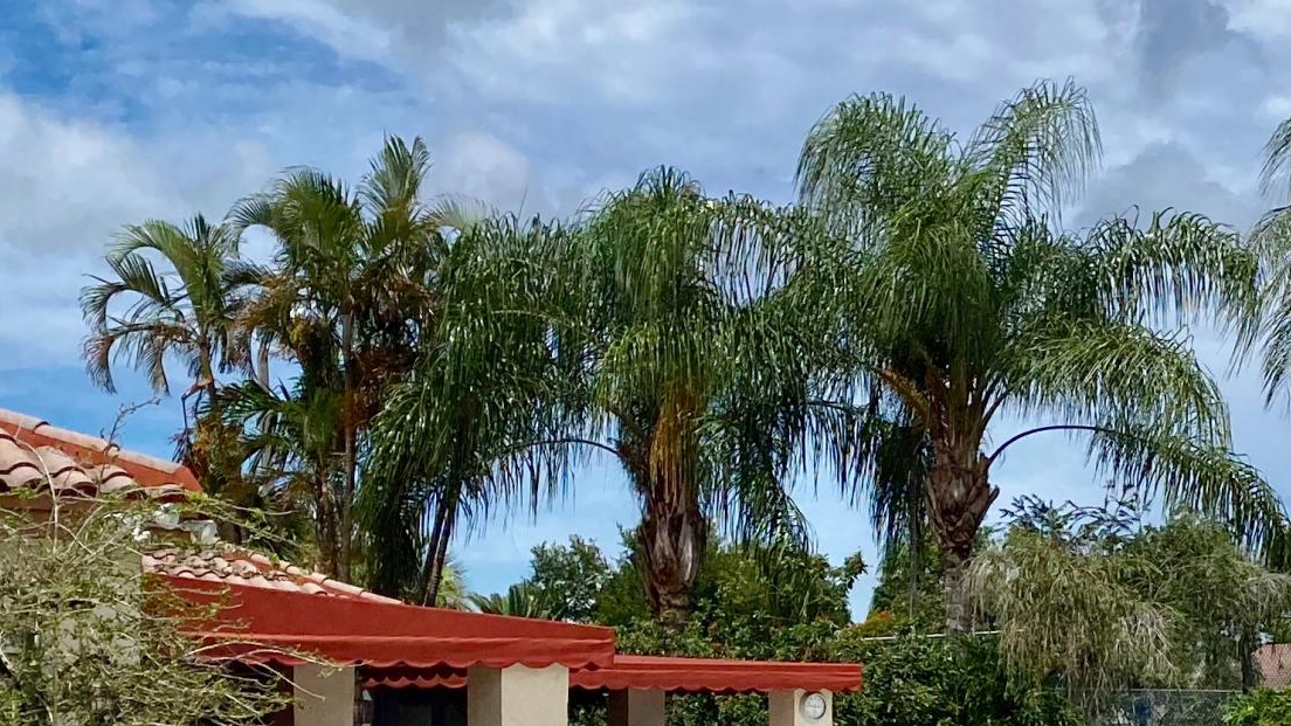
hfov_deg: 27.0
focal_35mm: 77
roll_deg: +0.6
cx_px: 1021
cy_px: 692
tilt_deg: +1.8
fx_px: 2636
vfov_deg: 15.5
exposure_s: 1/8197
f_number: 1.8
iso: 32
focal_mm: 4.25
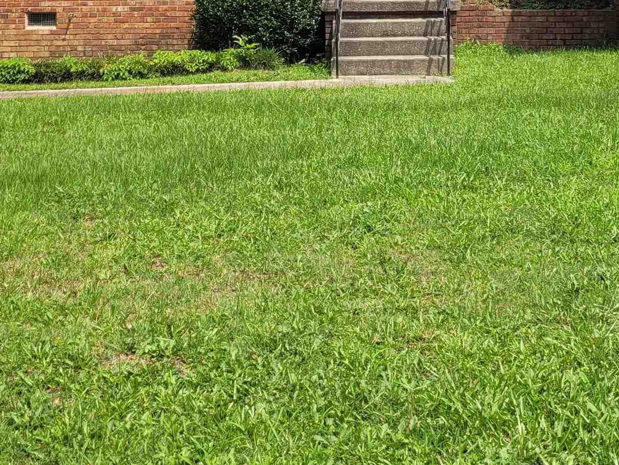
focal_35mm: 66
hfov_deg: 29.3
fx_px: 1180
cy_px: -77
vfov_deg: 20.9
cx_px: 392
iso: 40
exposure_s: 1/2283
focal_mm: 5.4
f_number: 1.8
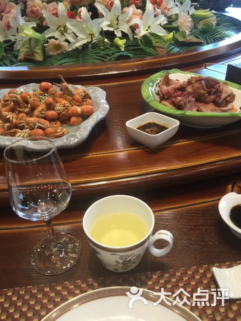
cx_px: 120
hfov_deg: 48.2
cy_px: 160
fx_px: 269
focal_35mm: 29
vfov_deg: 61.7
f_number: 2.2
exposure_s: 1/33
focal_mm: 4.15
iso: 50
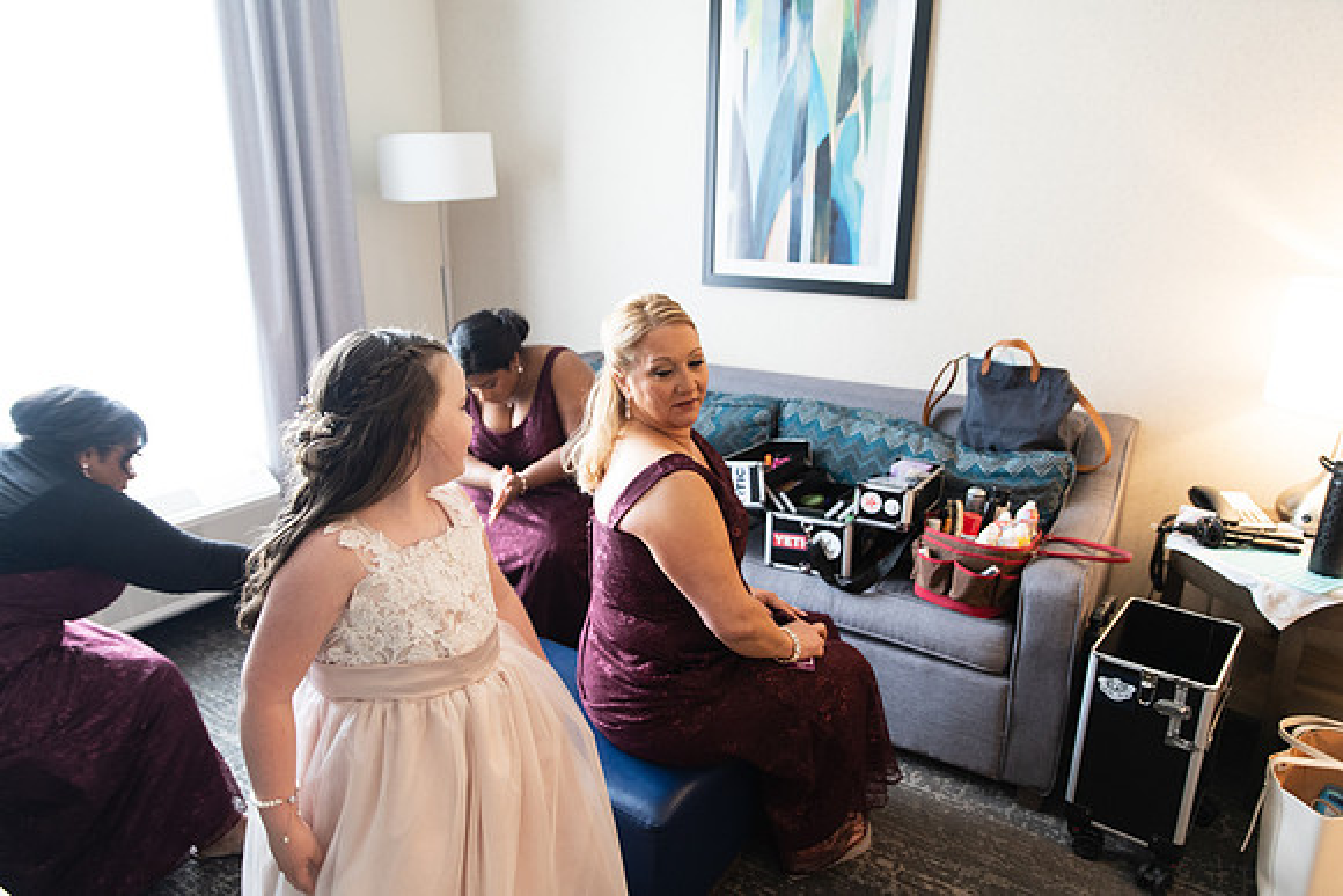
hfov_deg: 73.7
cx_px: 672
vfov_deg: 53.2
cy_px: 448
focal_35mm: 24
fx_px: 896
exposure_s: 1/125
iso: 2000
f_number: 2.8
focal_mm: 24
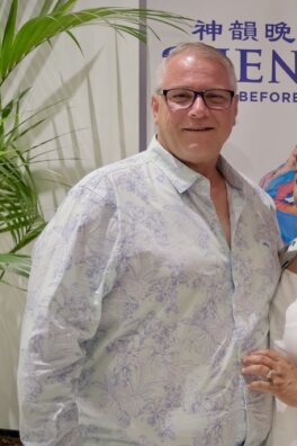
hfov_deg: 25.0
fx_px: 656
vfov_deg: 37.5
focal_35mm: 53
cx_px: 248
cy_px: 222
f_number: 2.8
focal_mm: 23.4
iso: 3200
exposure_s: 1/125
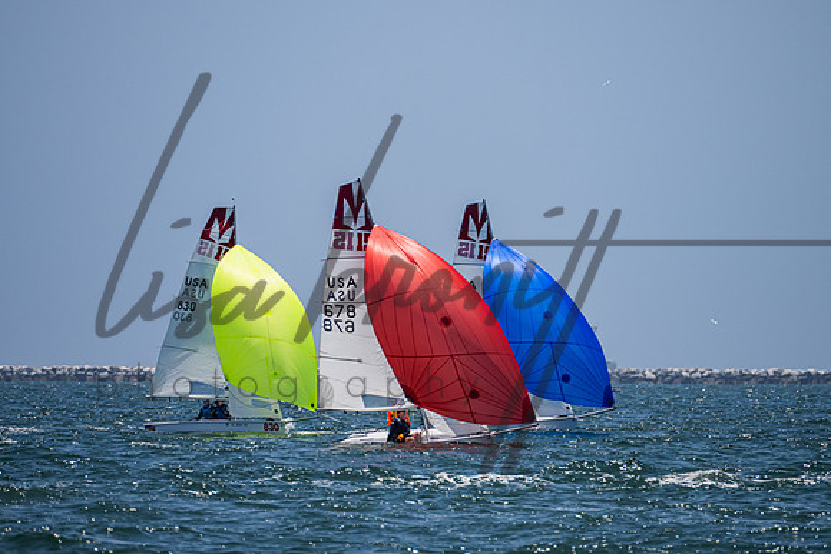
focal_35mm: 543
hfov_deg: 3.8
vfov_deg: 2.5
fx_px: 12542
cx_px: 407
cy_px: 233
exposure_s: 1/2000
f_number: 8
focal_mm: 400
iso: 400
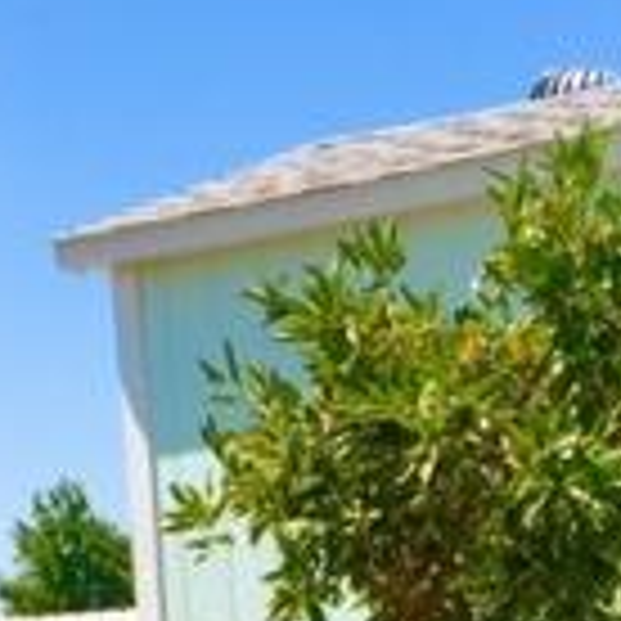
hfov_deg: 14.5
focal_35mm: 119
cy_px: 864
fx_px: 2415
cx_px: 590
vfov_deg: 13.9
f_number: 2.2
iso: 32
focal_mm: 4.15
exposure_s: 1/1799
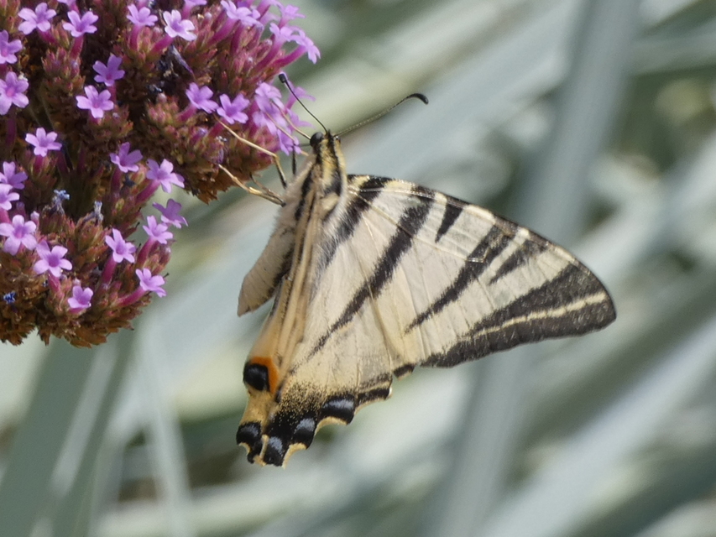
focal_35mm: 282
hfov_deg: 7.0
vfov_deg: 5.3
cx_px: 358
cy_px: 268
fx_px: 5834
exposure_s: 1/125
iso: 80
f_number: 5.5
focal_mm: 50.6
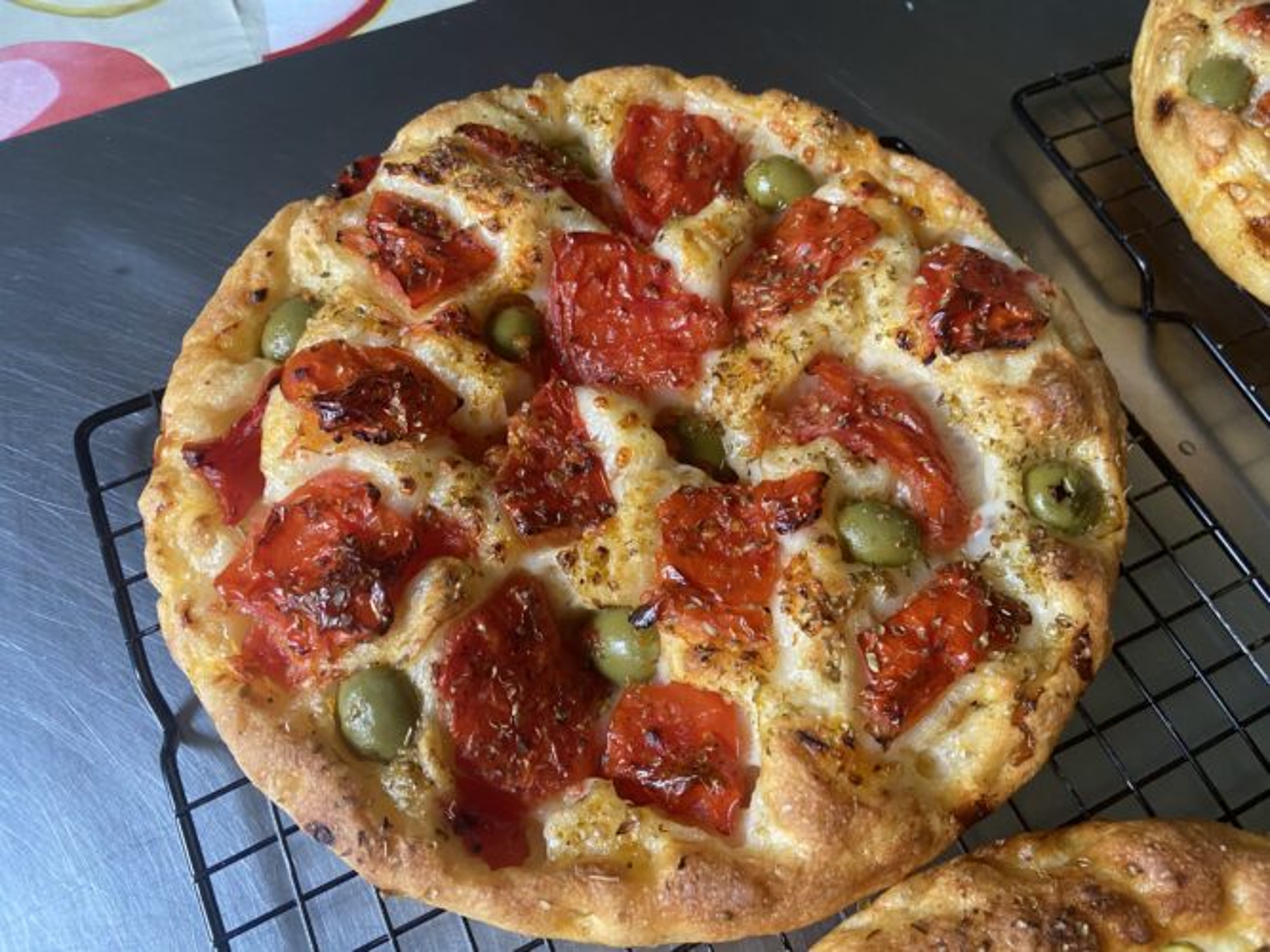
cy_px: 476
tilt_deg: -65.0
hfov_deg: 67.3
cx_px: 635
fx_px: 954
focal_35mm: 26
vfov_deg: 53.0
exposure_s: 1/60
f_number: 1.8
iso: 250
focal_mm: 4.25
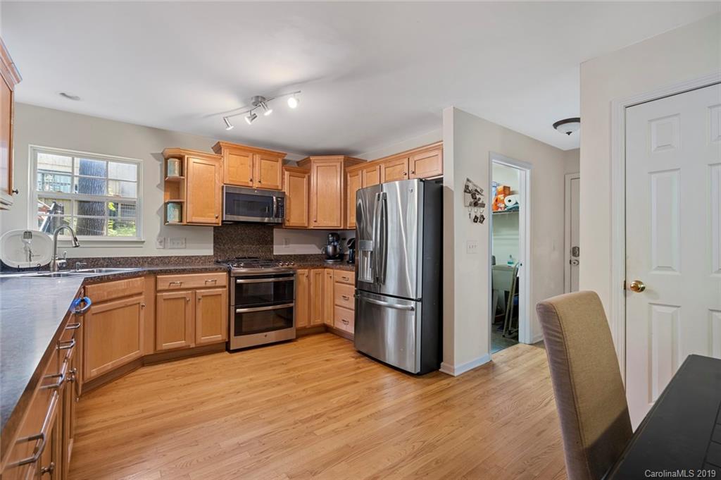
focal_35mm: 16
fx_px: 320
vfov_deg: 73.7
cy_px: 240
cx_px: 360
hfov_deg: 96.8
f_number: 8
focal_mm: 16
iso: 250
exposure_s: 3.2
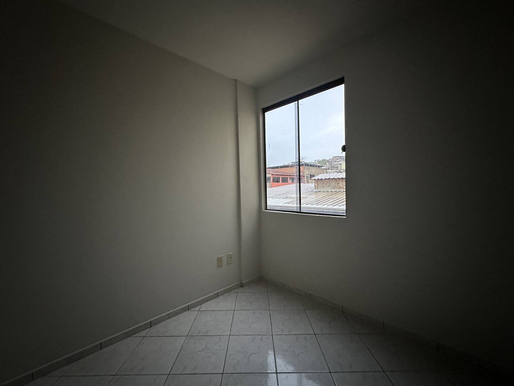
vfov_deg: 85.7
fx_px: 208
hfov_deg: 102.1
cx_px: 257
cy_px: 193
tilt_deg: -1.5
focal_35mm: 14
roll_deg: +0.5
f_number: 2.2
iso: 640
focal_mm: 2.22
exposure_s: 1/60
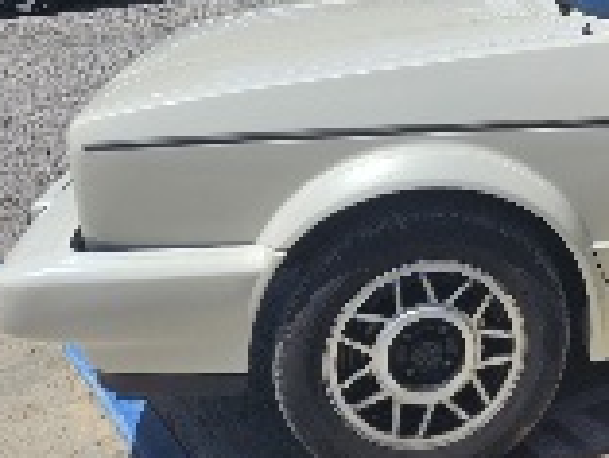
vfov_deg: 22.8
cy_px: -31
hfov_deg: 27.5
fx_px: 1074
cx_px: 749
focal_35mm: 61
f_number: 1.8
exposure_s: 1/5000
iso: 25
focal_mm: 5.4
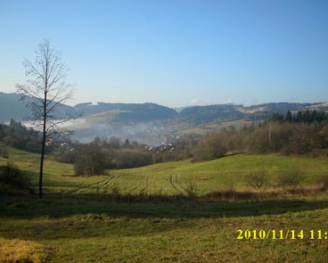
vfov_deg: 40.2
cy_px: 121
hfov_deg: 49.0
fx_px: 359
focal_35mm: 37
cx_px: 160
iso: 200
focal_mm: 6.2
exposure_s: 1/877
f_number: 5.6
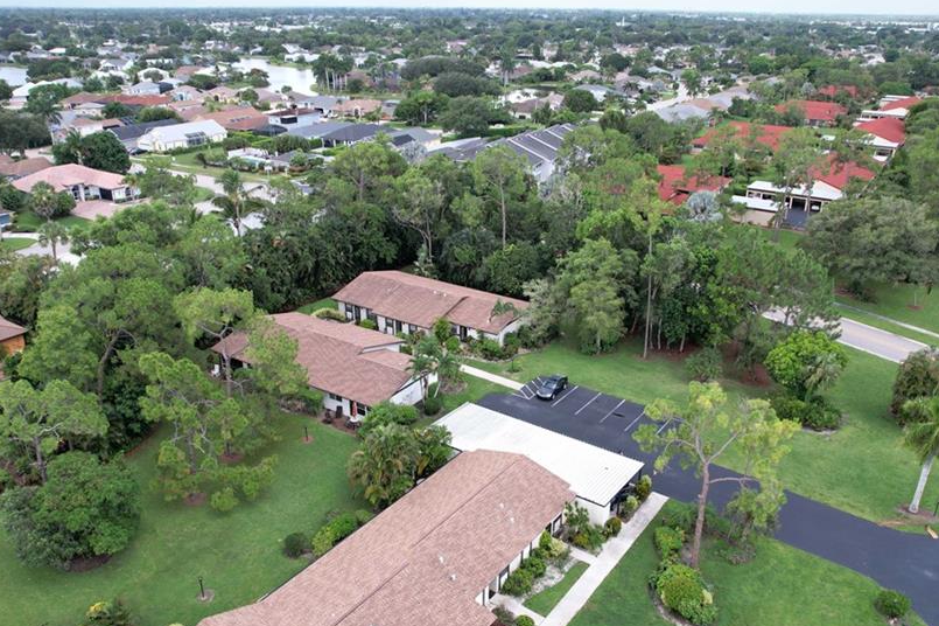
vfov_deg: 46.3
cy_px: 331
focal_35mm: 28
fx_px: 730
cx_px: 476
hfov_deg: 65.5
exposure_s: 1/1000
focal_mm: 8.38
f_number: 2.8
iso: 150
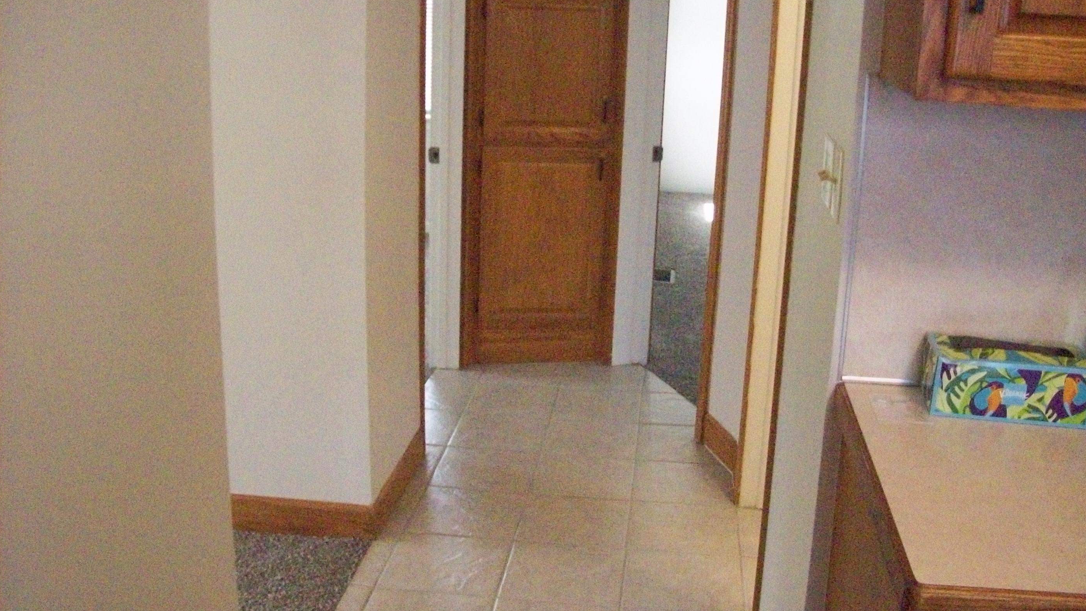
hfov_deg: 50.5
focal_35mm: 40
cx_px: 552
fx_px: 1152
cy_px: 300
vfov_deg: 29.7
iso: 800
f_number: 2.7
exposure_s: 1/128
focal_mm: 6
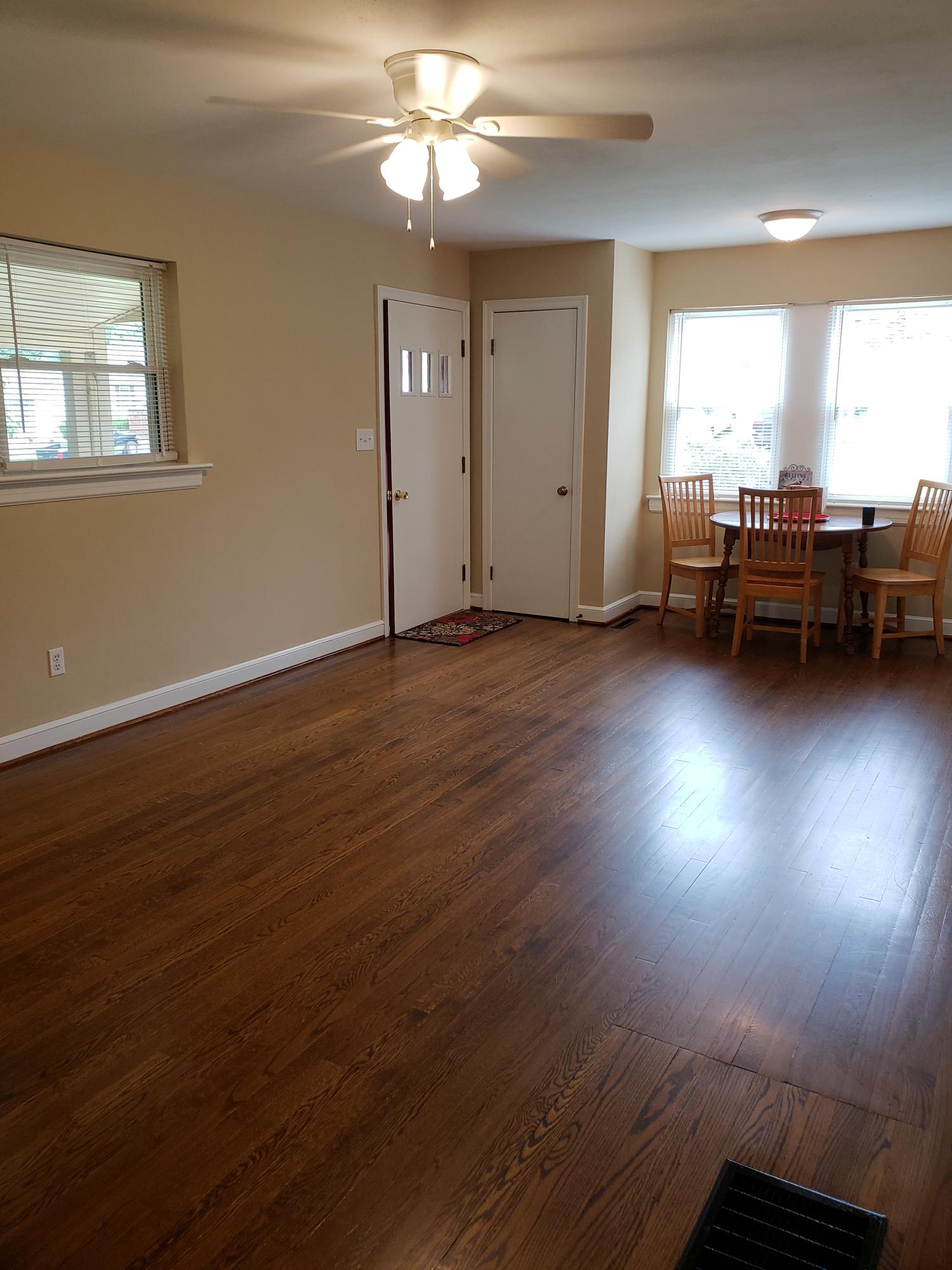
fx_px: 953
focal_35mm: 26
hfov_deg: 53.1
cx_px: 476
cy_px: 635
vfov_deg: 67.3
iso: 125
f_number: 2.4
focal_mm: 4.3
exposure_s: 1/60
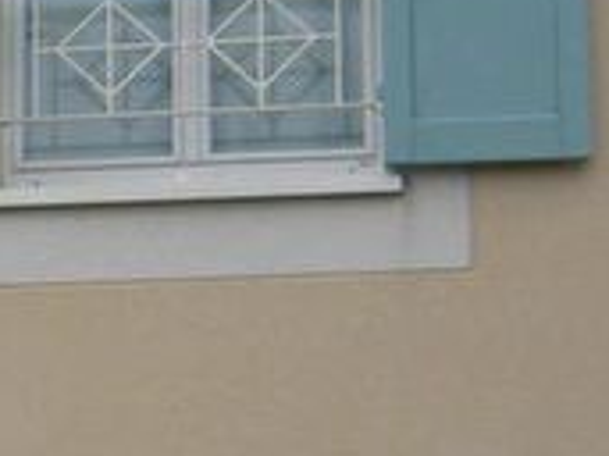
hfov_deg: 10.9
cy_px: 289
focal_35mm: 168
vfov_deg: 8.8
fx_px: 2954
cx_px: -524
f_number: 2.8
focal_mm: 4.6
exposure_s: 1/200
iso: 100
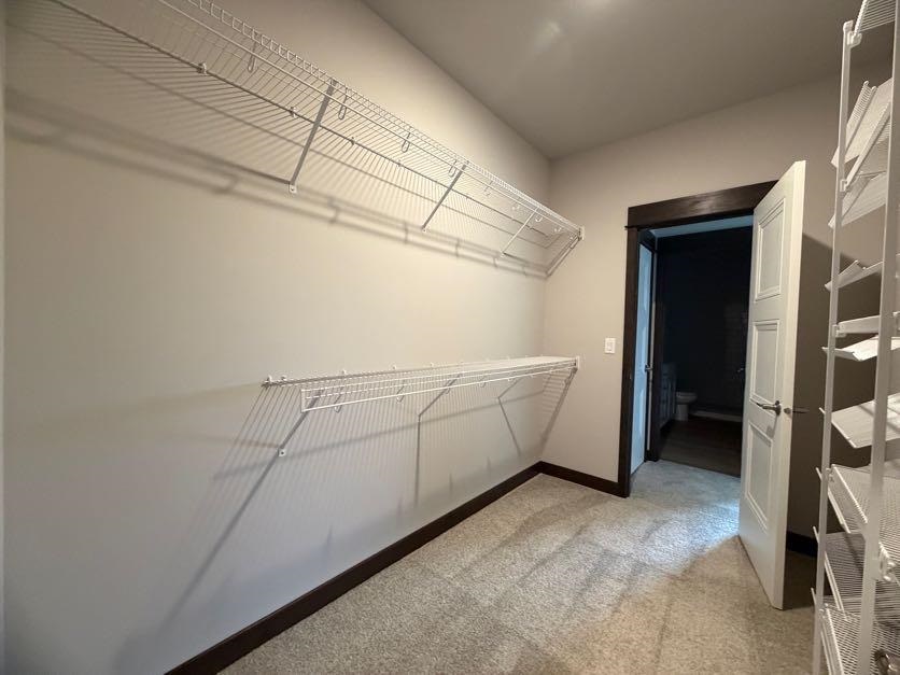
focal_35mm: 14
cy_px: 338
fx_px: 364
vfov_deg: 85.7
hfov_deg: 102.1
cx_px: 450
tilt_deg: -2.3
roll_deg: -1.4
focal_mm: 2.22
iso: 500
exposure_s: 1/60
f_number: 2.2
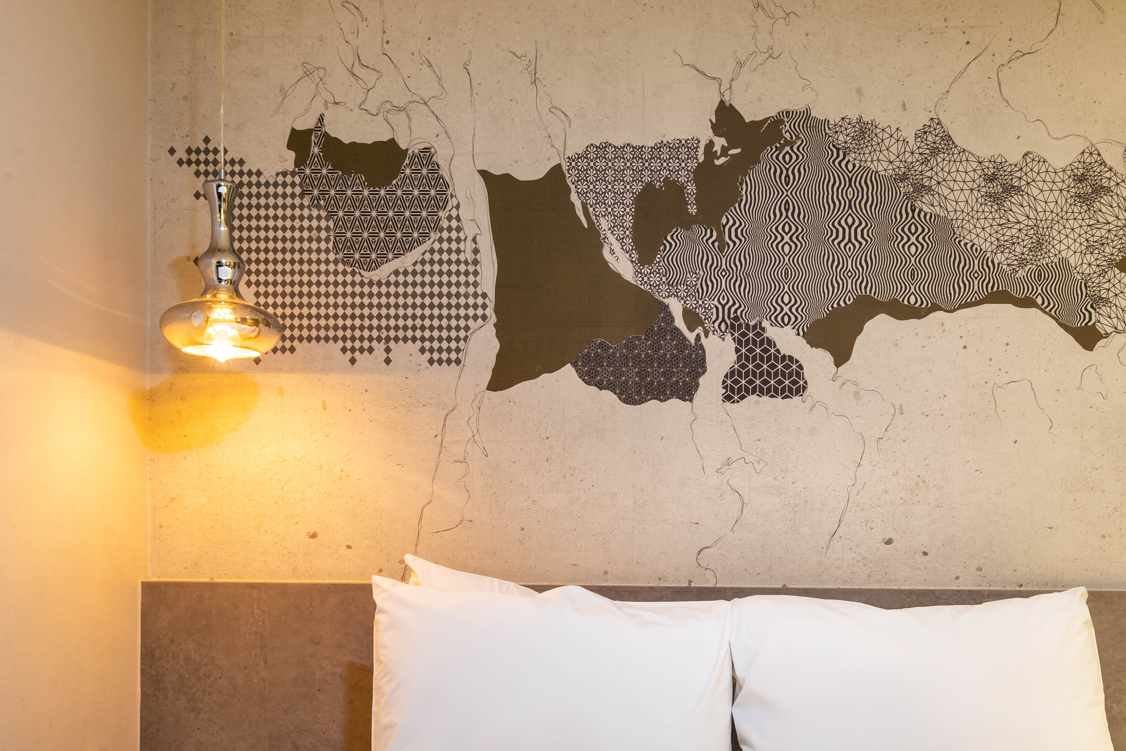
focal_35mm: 38
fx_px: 1189
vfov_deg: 34.5
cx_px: 721
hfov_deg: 50.1
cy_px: 538
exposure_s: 5
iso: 100
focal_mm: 24
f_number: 13
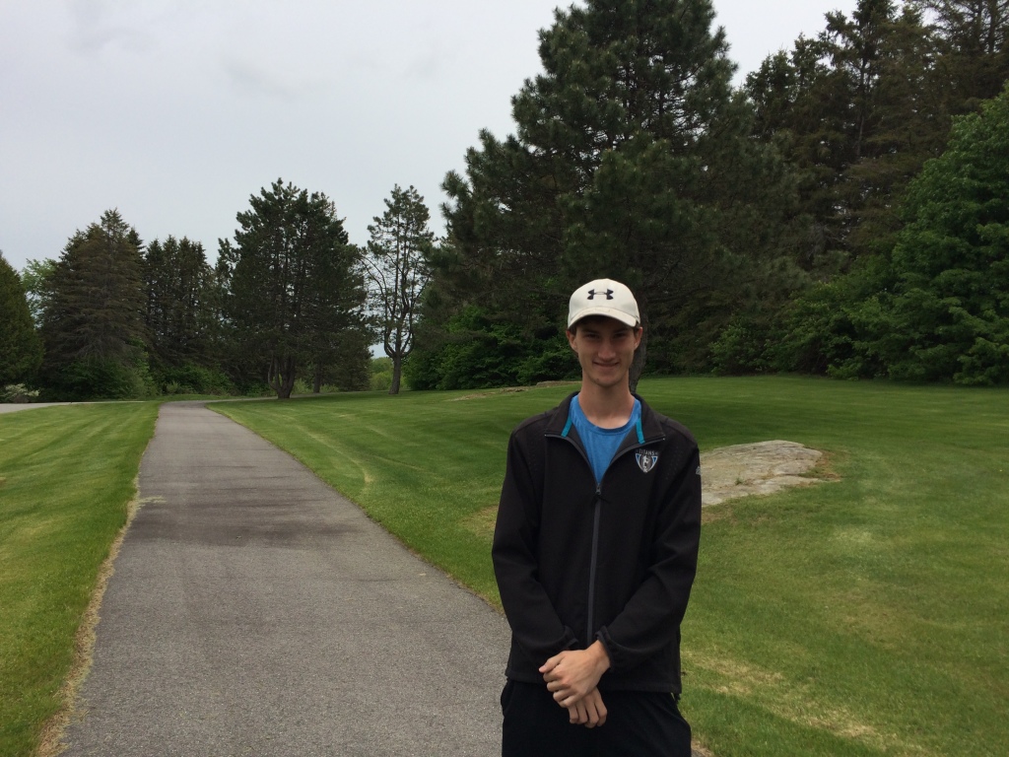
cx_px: 504
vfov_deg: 48.2
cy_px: 378
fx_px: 845
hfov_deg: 61.7
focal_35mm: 29
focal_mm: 4.15
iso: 32
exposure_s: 1/1953
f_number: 2.2
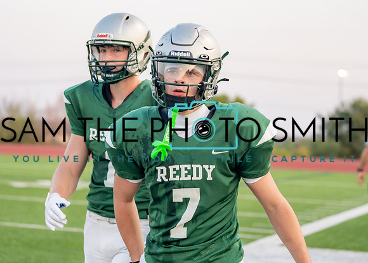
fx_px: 974
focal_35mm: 93
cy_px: 100
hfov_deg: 21.4
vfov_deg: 15.3
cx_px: 178
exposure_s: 1/1600
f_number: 2.8
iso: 500
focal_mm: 70
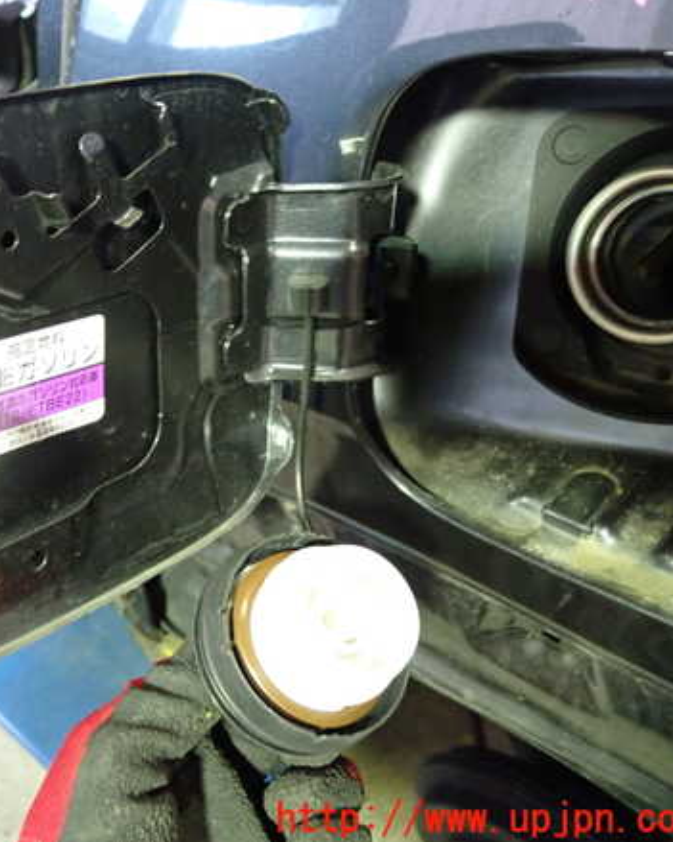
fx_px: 996
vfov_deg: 45.8
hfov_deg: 36.1
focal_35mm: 40
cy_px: 412
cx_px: 134
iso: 800
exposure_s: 1/20
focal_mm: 5.4
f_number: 2.3
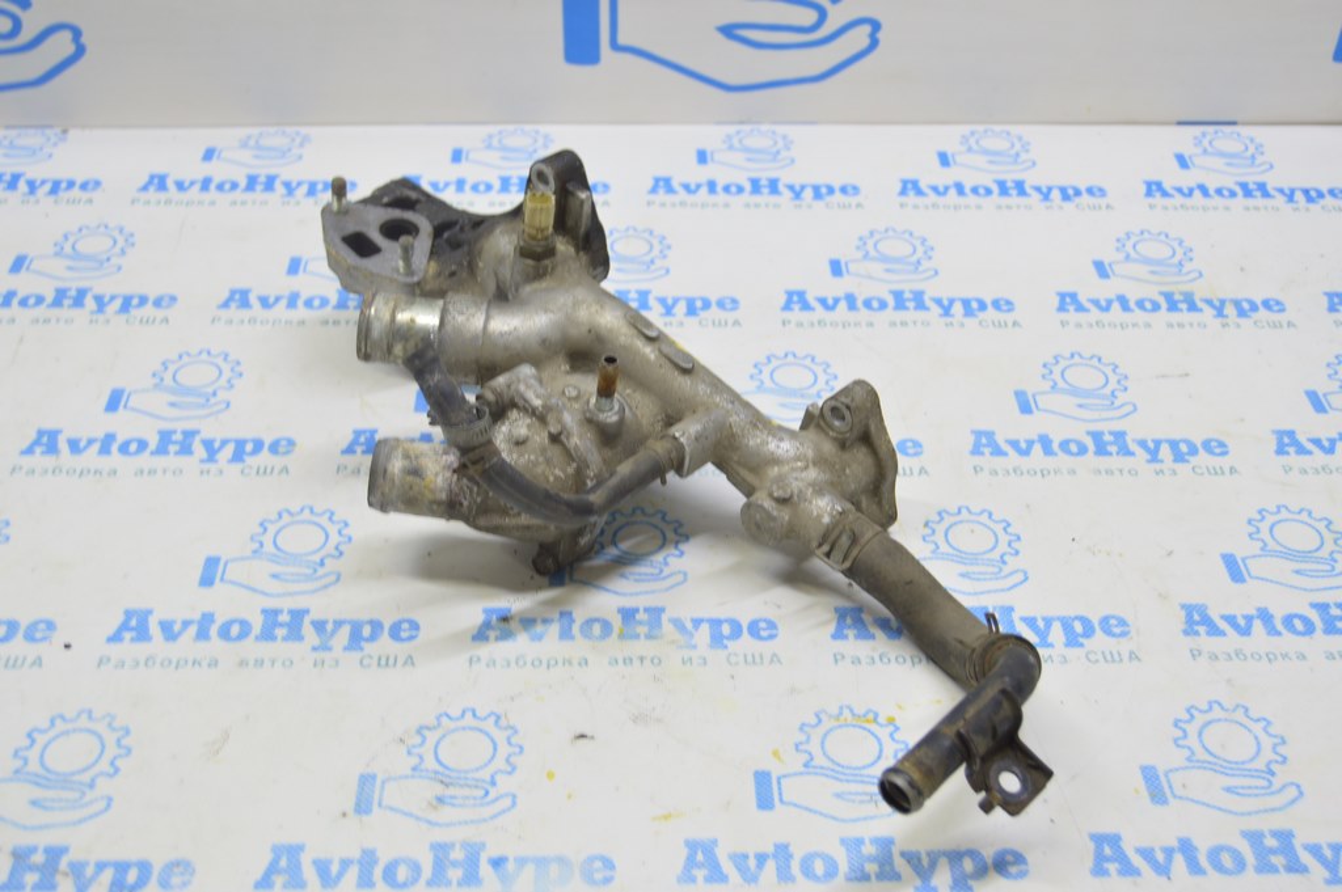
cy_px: 446
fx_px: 1676
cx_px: 671
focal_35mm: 45
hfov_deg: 43.6
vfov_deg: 29.8
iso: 400
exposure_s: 1/20
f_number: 5.6
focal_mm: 30
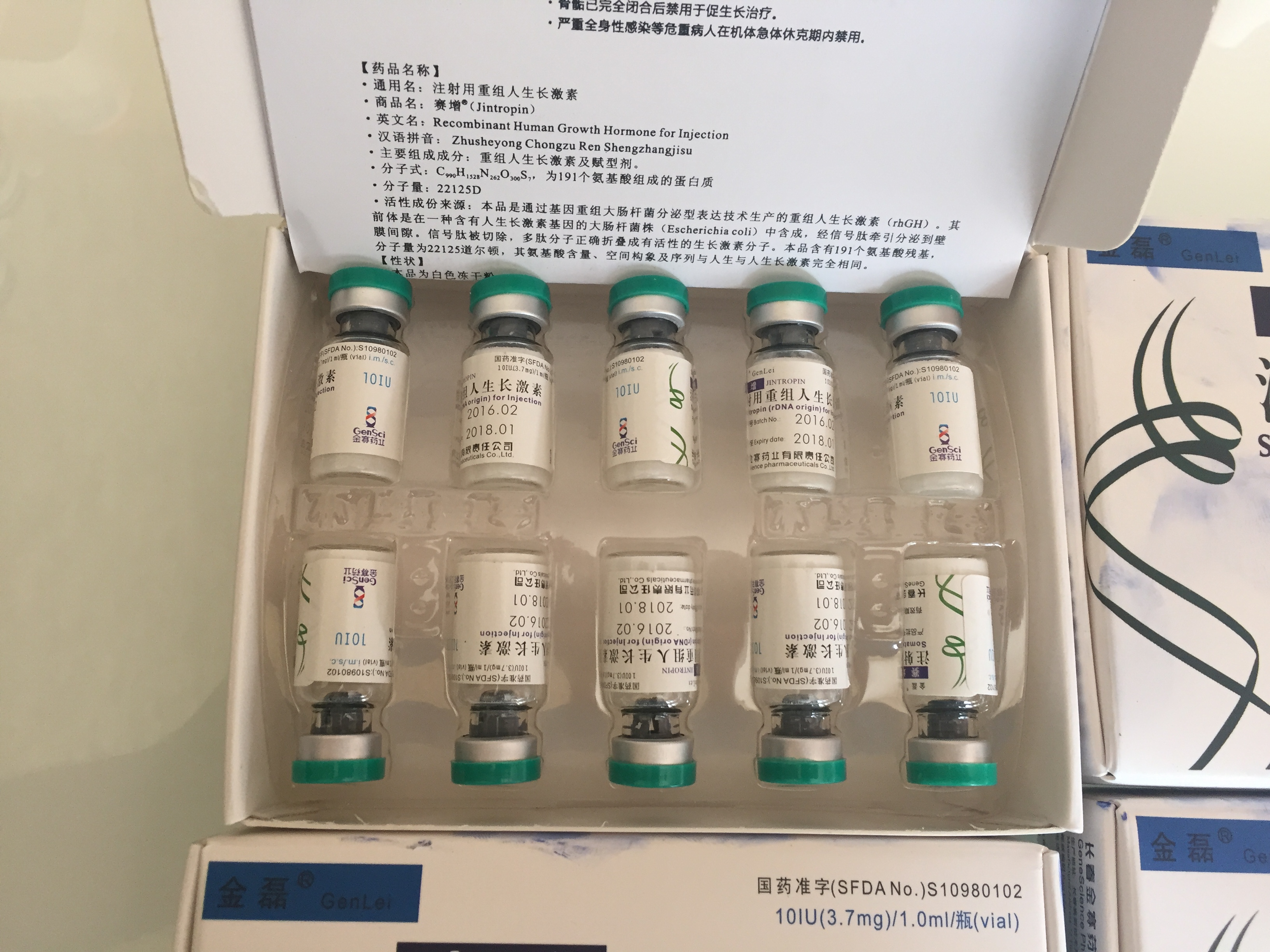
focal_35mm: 29
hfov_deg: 61.7
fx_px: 1064
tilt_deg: -76.9
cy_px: 476
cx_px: 635
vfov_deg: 48.2
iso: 50
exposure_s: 1/33
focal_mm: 4.15
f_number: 2.2
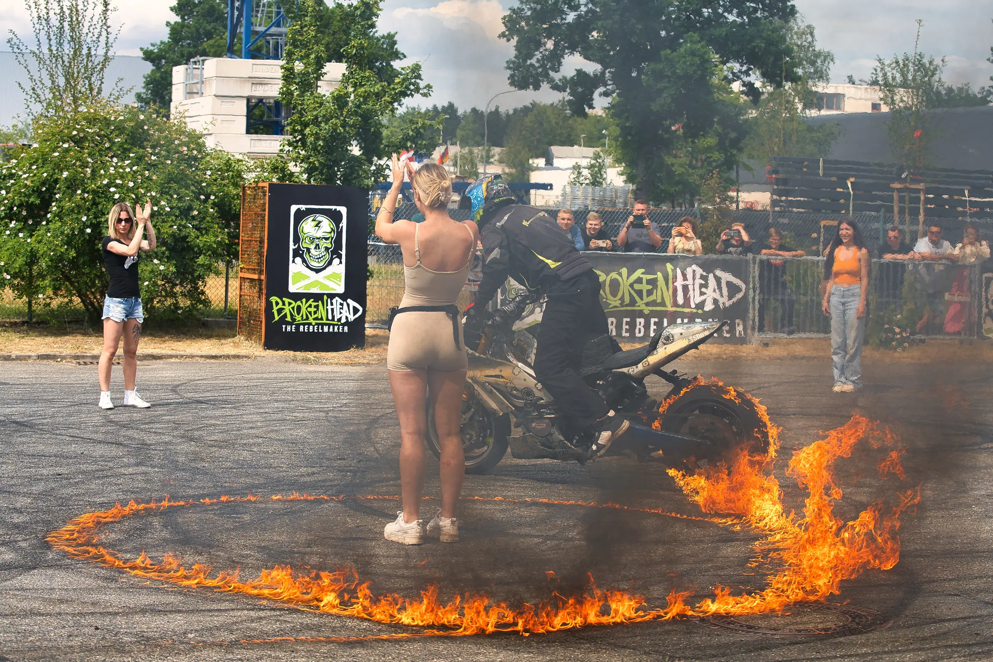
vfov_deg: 19.5
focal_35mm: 70
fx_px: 1931
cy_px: 331
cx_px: 496
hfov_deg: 28.8
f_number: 6.3
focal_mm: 70
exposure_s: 1/800
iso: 320
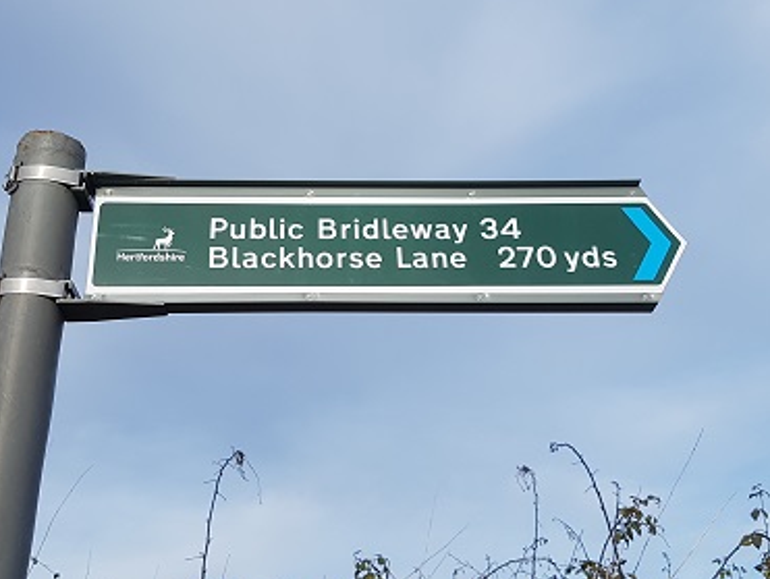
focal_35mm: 28
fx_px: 623
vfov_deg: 49.8
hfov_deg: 63.4
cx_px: 367
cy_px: 288
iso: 50
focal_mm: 4.2
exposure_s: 1/2216
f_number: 1.7
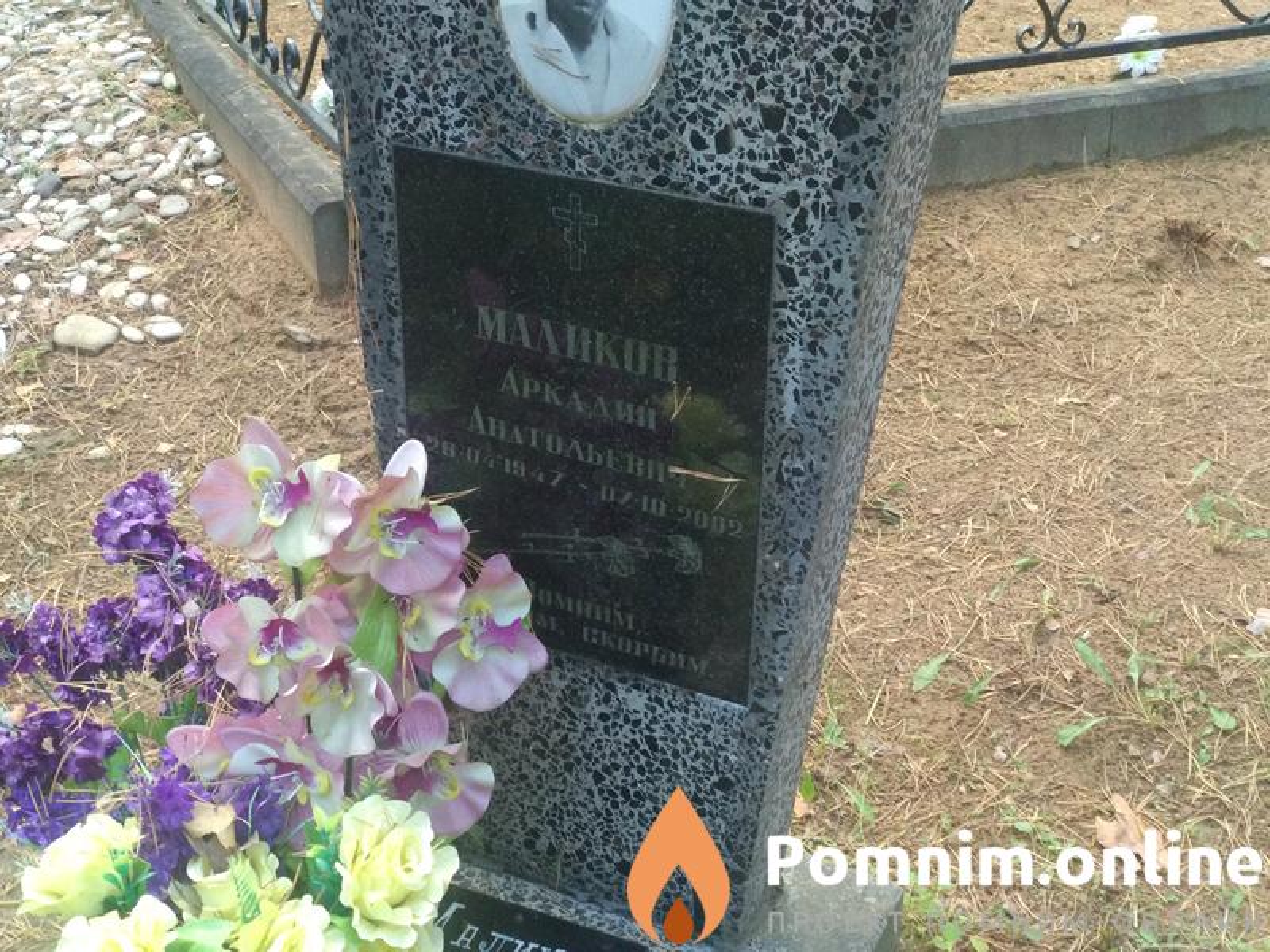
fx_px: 1908
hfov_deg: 36.8
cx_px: 635
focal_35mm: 52
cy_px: 476
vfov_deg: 28.0
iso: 800
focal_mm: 5.99
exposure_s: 1/60
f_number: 2.6
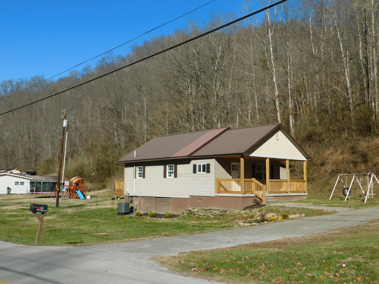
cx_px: 190
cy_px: 142
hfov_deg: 51.4
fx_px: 394
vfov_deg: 39.7
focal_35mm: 36
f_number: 3.5
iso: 125
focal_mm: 6.3
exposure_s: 1/1500
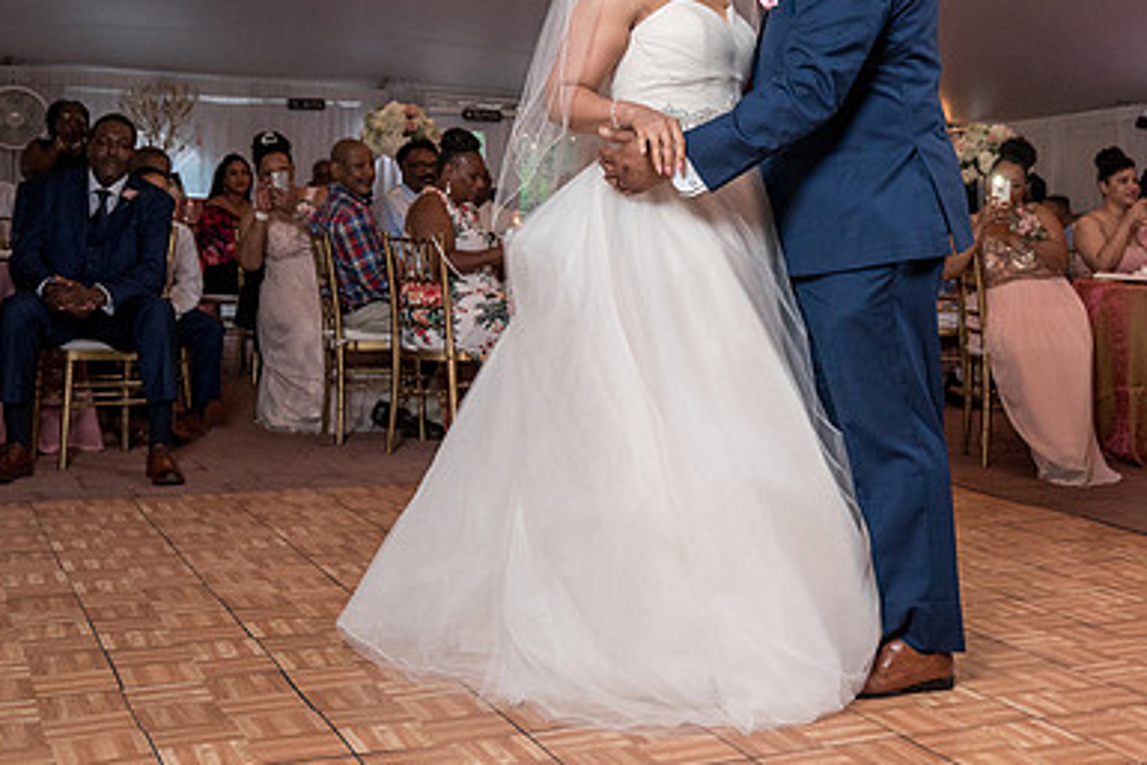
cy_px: 254
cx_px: 829
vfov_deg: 25.4
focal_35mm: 53
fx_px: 1689
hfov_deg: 36.8
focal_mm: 30
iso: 2000
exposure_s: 1/200
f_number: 4
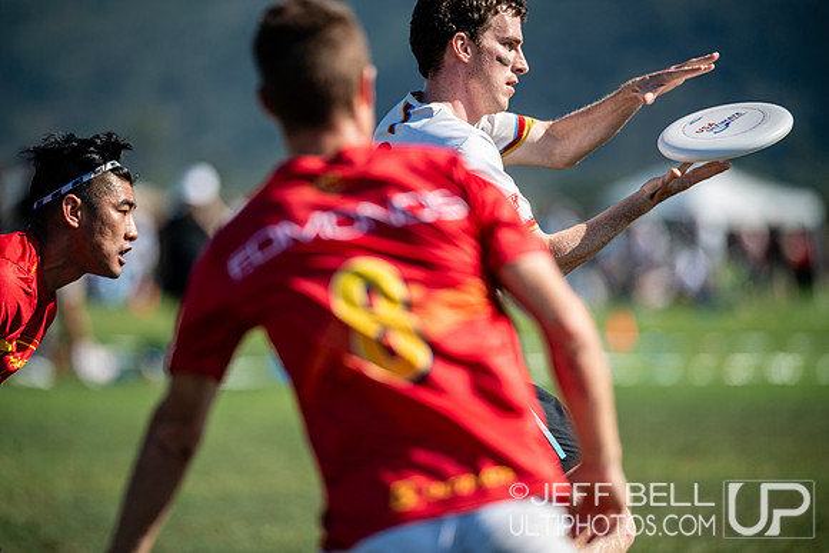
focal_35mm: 270
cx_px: 414
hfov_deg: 7.6
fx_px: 6219
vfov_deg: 5.1
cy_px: 276
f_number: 3.2
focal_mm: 270
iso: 200
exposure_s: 1/2500
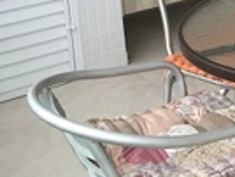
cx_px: 274
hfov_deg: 19.5
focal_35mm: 95
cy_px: -82
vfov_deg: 14.6
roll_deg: +2.3
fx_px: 646
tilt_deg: -8.0
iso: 40
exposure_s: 1/120
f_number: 2.2
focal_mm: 4.15
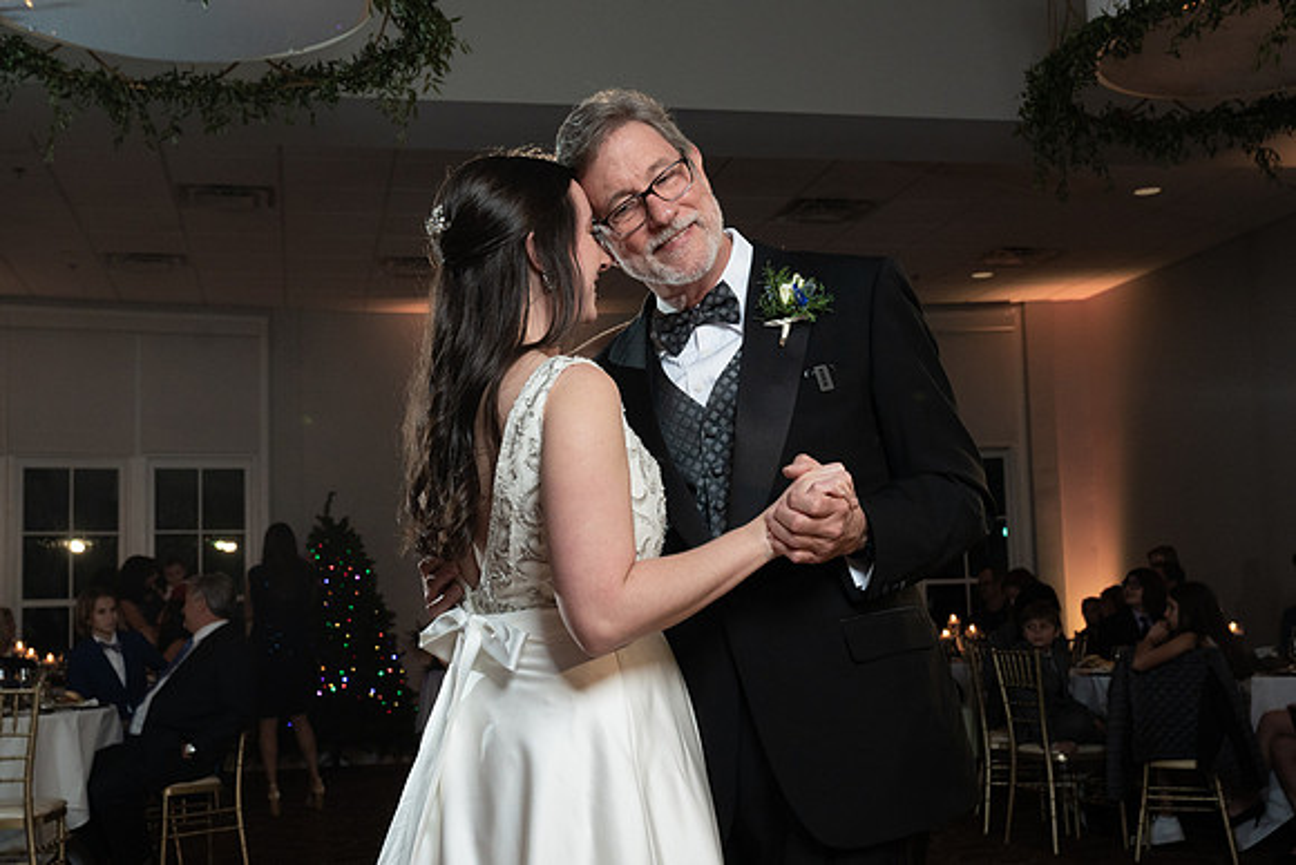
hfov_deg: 43.2
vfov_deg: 29.6
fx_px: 1635
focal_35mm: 45
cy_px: 469
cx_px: 593
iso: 2000
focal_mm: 39
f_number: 5.6
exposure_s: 1/200
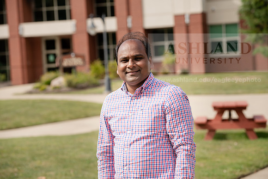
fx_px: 894
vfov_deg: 11.4
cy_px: 90
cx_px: 134
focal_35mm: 120
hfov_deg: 17.1
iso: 160
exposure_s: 1/320
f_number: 5.6
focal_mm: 120
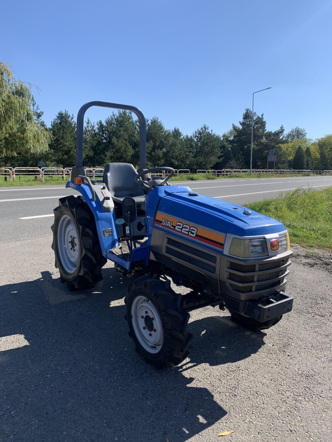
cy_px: 221
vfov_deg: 67.3
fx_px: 332
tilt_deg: -8.5
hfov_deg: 53.1
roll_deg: +1.3
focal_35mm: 26
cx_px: 166
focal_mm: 4.25
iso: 25
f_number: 1.8
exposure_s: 1/1845
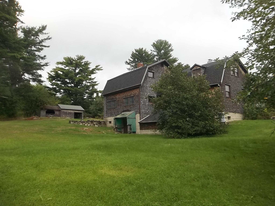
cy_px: 103
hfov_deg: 65.3
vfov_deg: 51.4
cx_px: 138
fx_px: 214
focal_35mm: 27
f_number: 8.9
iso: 80
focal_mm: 4.9
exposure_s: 1/100
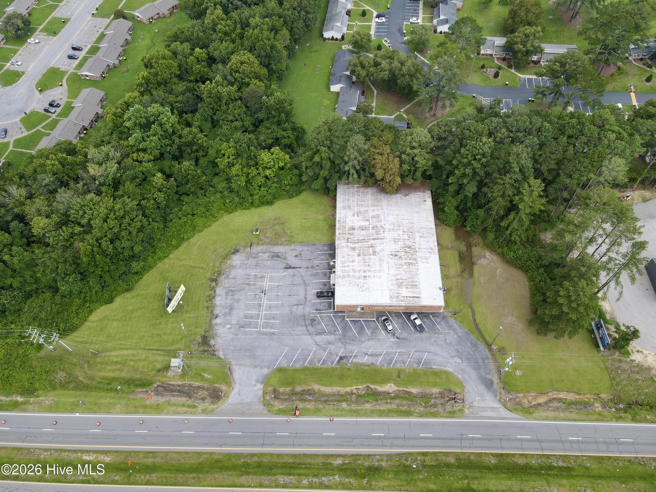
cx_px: 328
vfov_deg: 56.8
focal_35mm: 24
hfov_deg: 71.6
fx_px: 455
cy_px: 246
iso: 100
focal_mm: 4.5
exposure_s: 1/240
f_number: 2.8
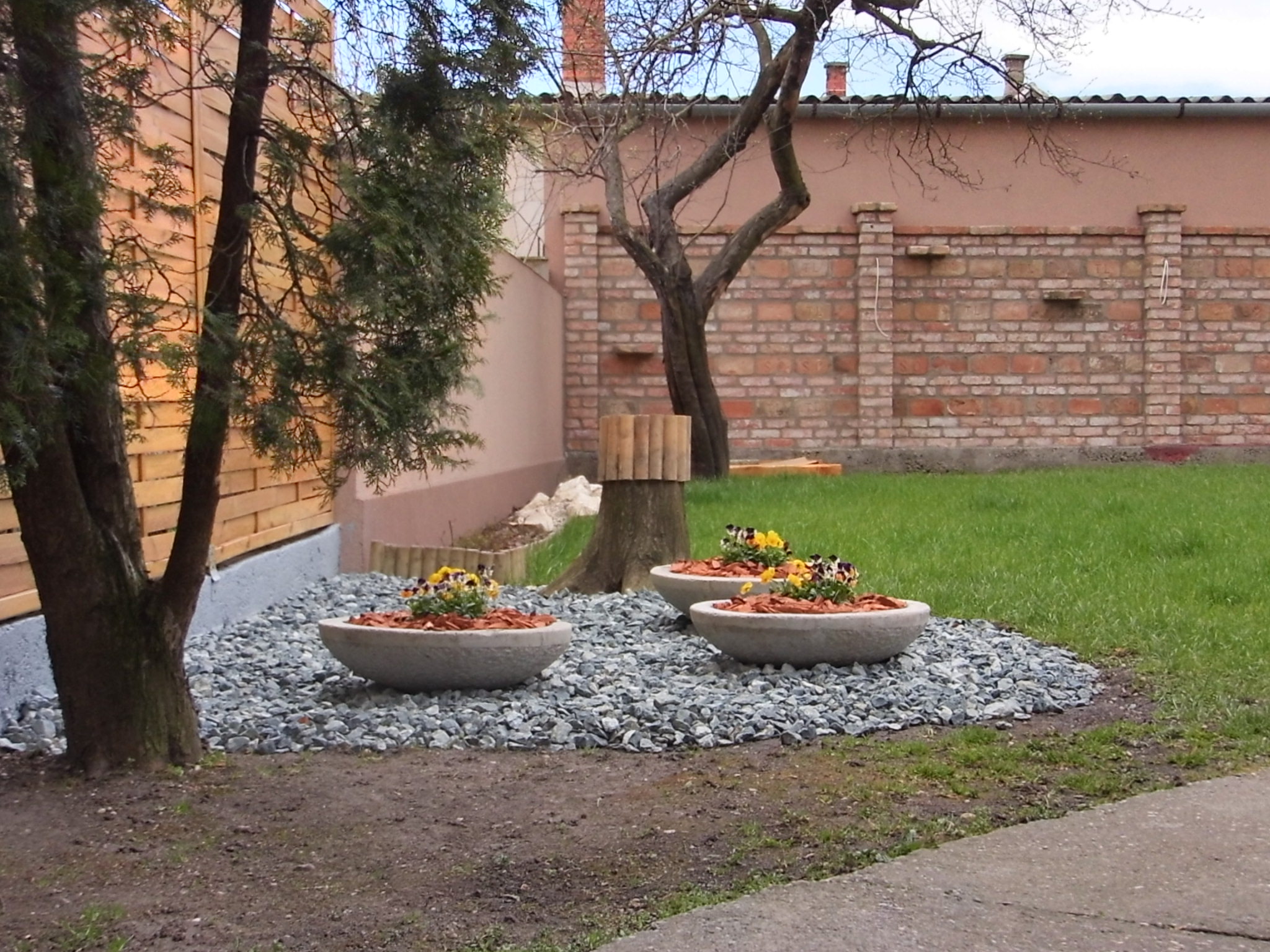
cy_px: 476
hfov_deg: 34.9
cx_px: 635
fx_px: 2018
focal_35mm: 55
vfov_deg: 26.6
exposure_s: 1/1000
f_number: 3.5
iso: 100
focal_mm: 9.9
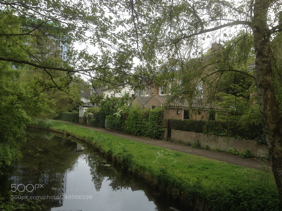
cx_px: 141
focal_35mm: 35
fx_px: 285
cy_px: 106
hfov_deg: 52.6
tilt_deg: +2.1
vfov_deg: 40.7
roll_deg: -3.1
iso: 50
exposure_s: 1/400
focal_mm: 4.28
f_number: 2.4
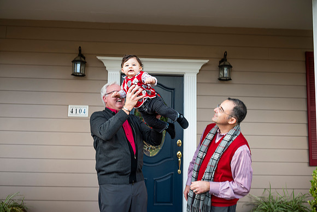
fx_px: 291
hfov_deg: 57.2
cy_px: 106
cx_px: 158
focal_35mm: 33
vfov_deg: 40.0
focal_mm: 33
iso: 400
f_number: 4.8
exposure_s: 1/60
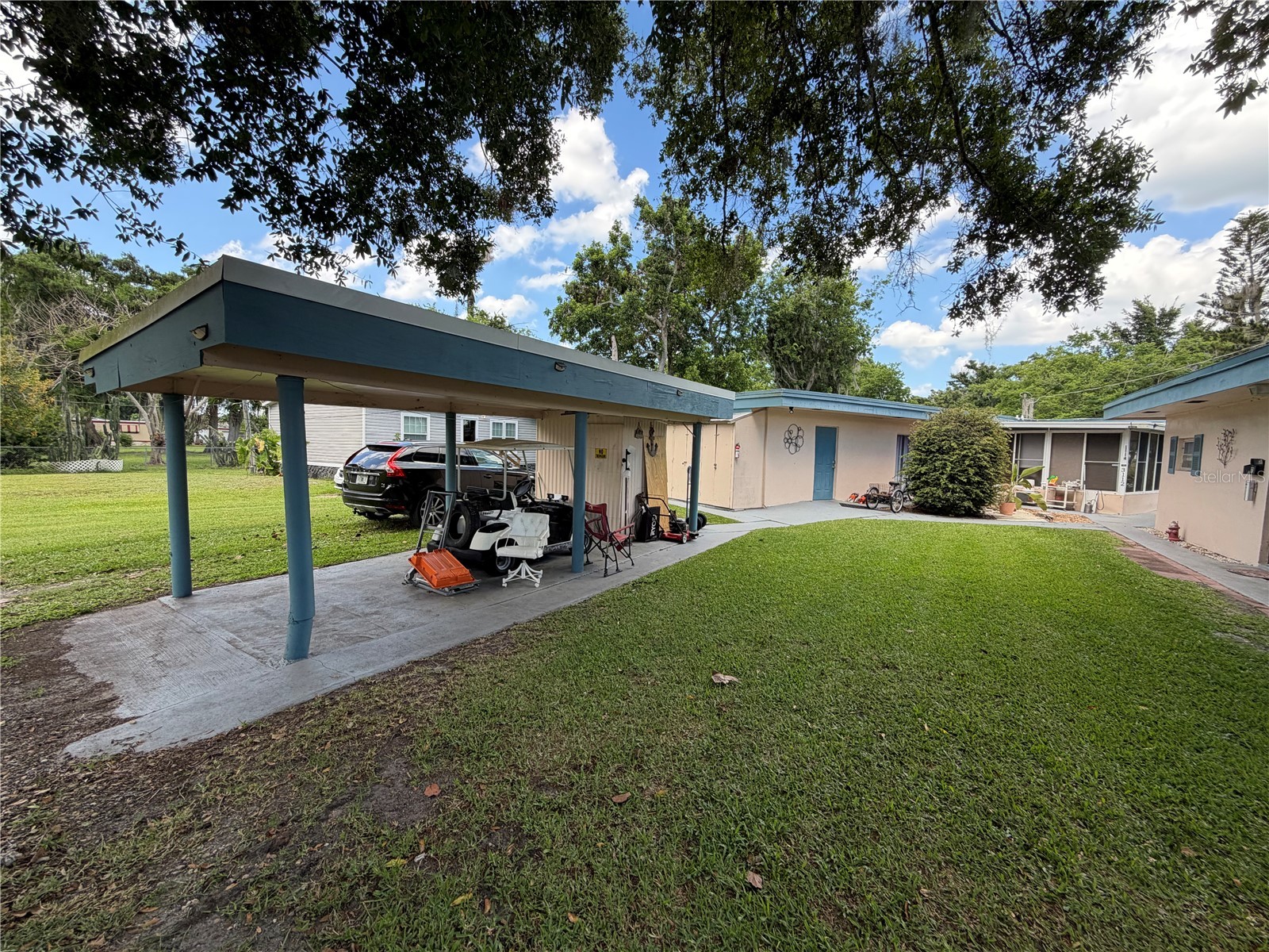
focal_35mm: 14
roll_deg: -1.2
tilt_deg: -3.5
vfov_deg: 85.7
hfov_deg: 102.1
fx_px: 513
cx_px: 634
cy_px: 476
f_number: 2.2
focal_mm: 2.22
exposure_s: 1/411
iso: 50
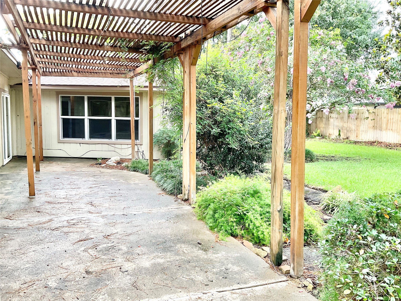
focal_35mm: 29
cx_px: 200
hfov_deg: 61.7
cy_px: 150
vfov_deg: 48.2
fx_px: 336
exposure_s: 1/122
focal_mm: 3
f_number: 1.8
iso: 64
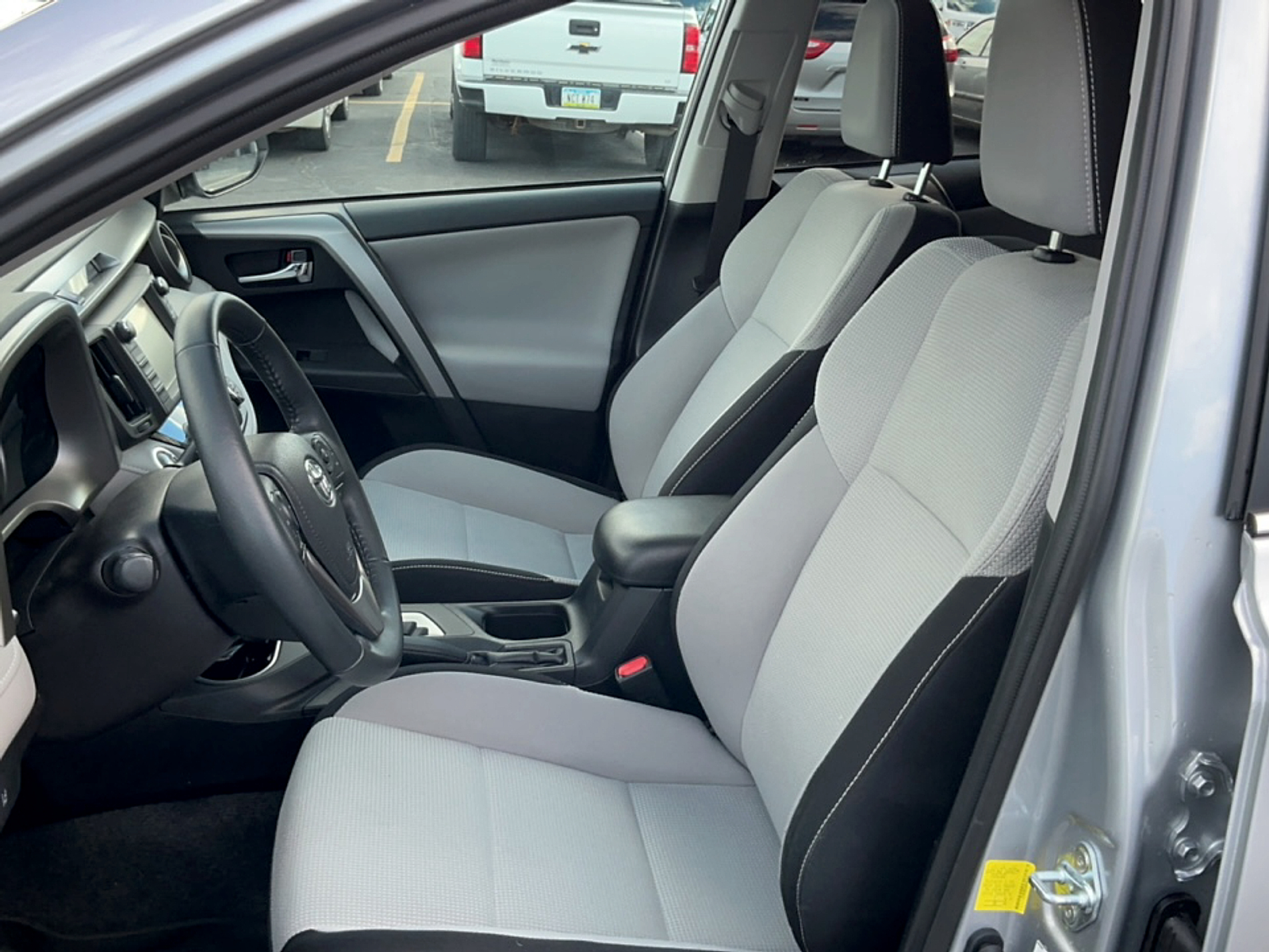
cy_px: 476
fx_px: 1100
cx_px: 634
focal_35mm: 30
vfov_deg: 46.8
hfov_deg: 60.0
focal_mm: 3
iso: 25
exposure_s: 1/120
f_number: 1.8
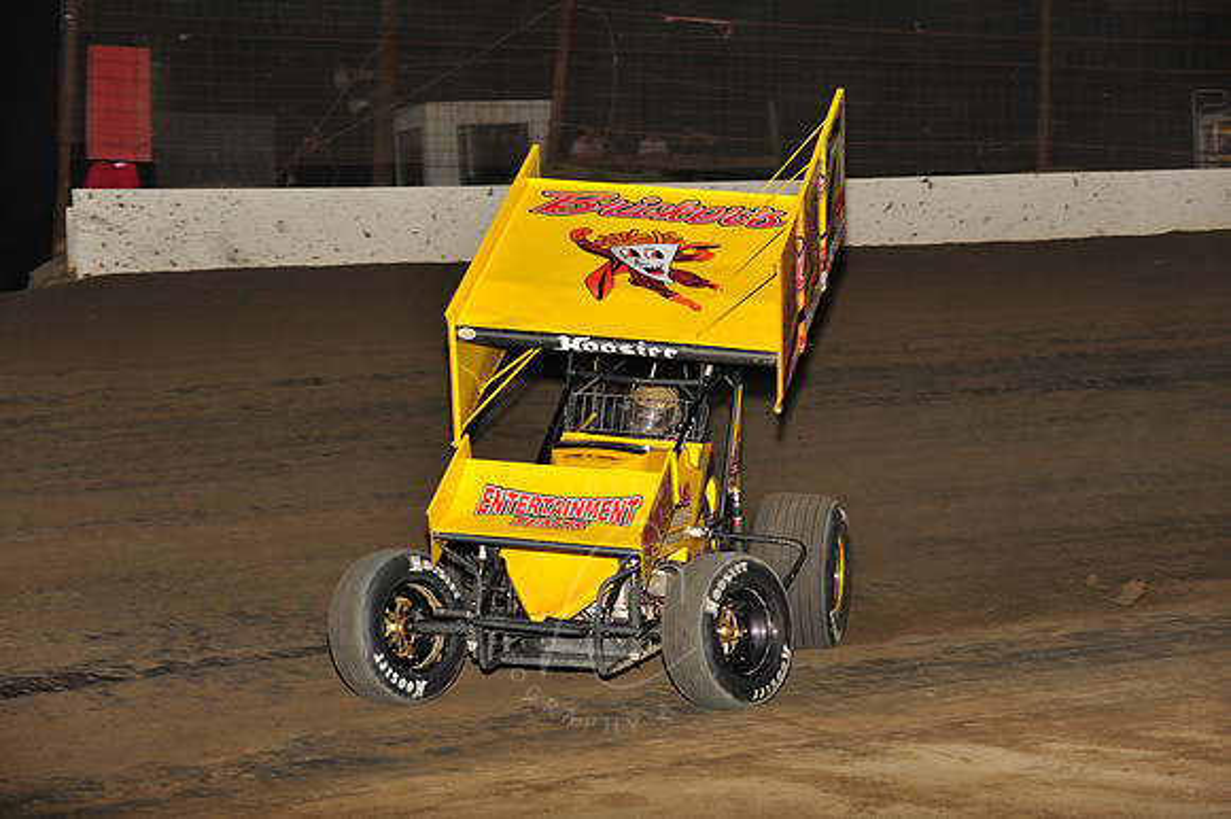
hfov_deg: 18.3
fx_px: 3827
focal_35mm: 112
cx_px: 616
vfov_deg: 12.2
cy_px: 410
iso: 1000
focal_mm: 112
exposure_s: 1/320
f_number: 6.3
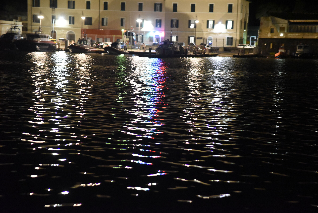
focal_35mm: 106
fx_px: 937
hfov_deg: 19.3
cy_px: 107
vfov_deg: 12.9
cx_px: 160
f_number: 4
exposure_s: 1/30
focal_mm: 105
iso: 10000
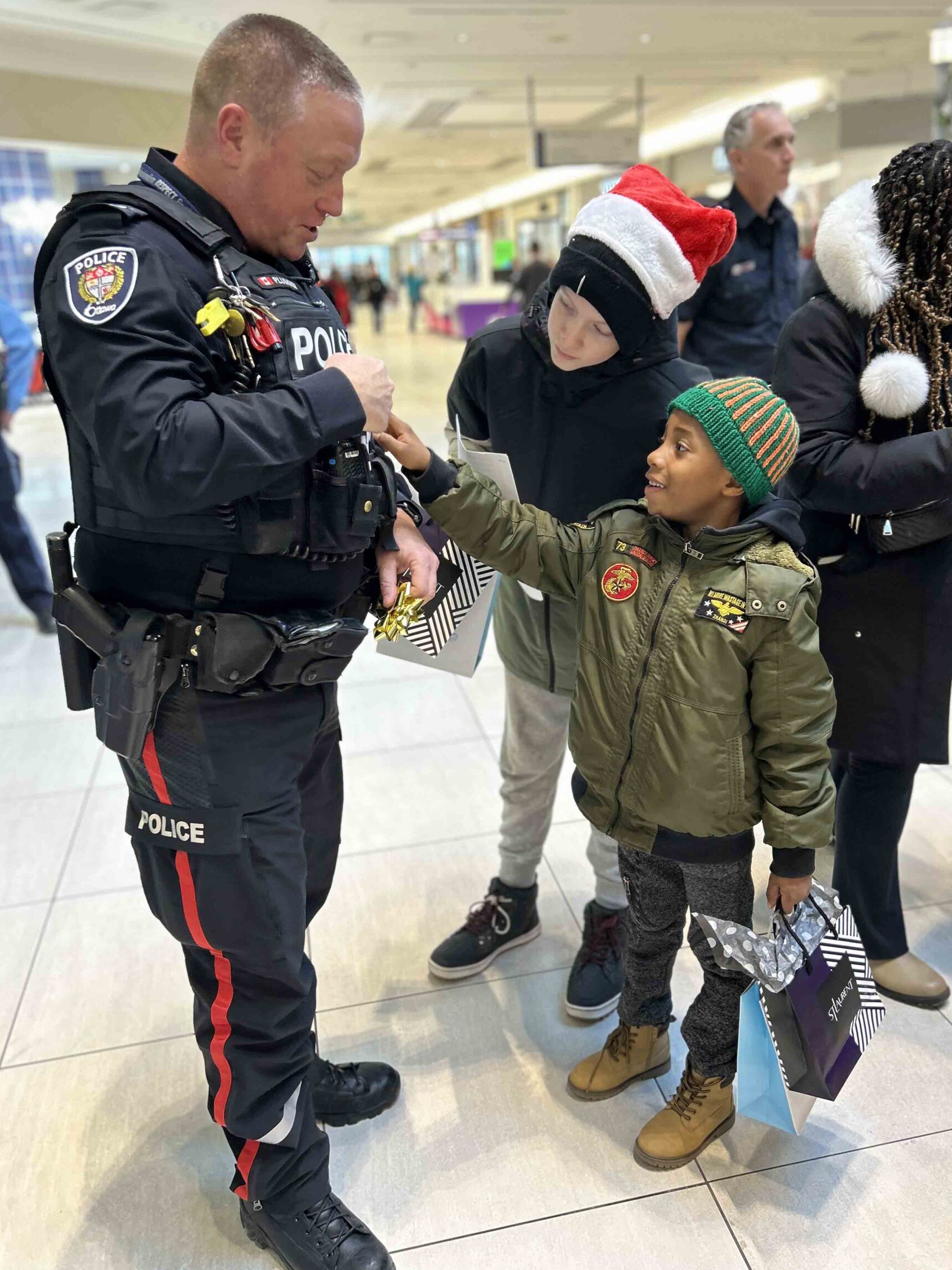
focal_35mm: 29
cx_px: 514
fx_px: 1063
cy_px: 620
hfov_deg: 48.2
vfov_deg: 61.7
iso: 125
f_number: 1.5
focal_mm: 5.7
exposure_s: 1/120
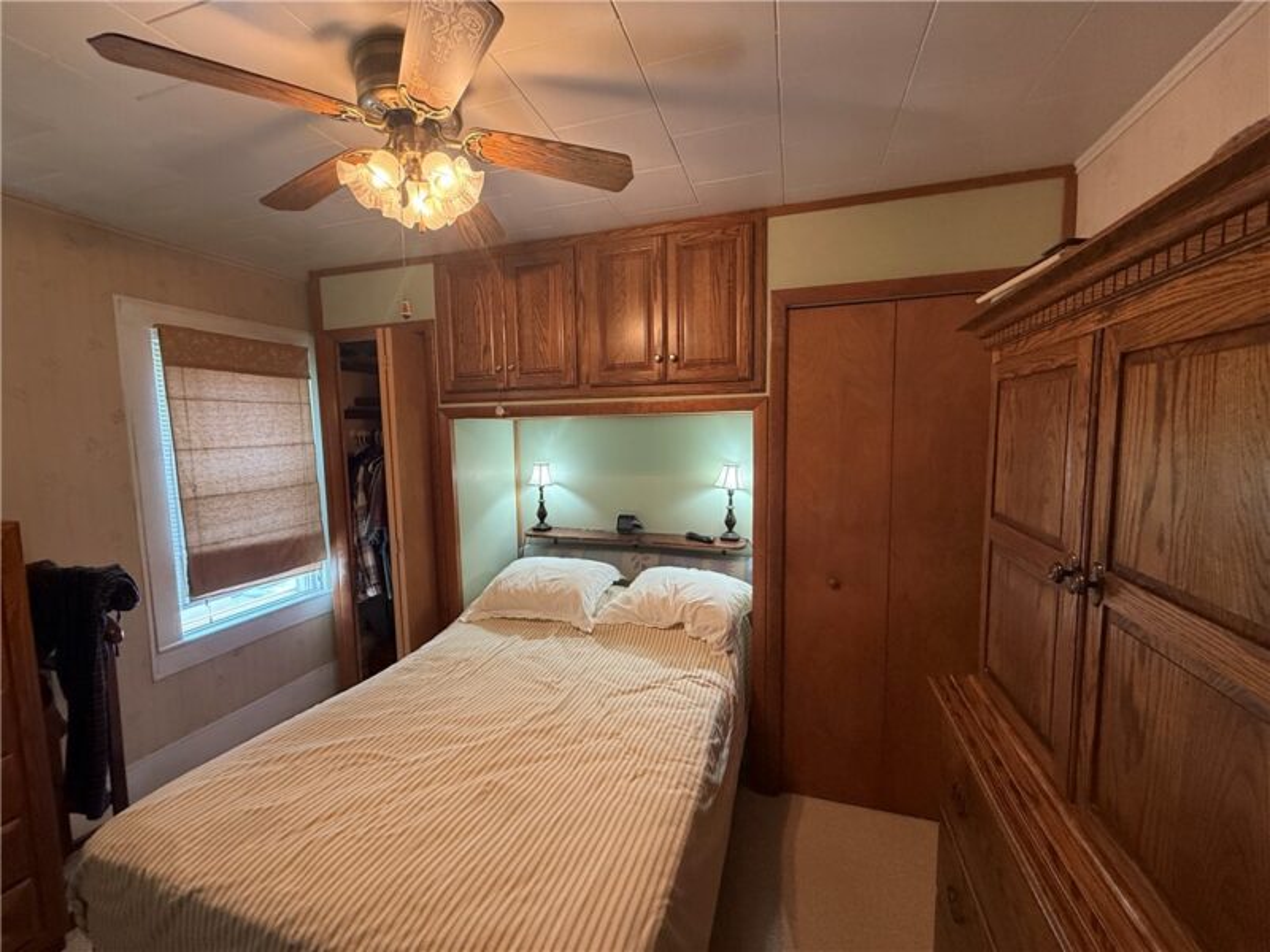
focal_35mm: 14
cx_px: 635
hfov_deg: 102.1
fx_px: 514
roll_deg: +1.0
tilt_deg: -4.3
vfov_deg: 85.7
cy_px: 476
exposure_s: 1/60
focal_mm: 2.22
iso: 400
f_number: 2.2
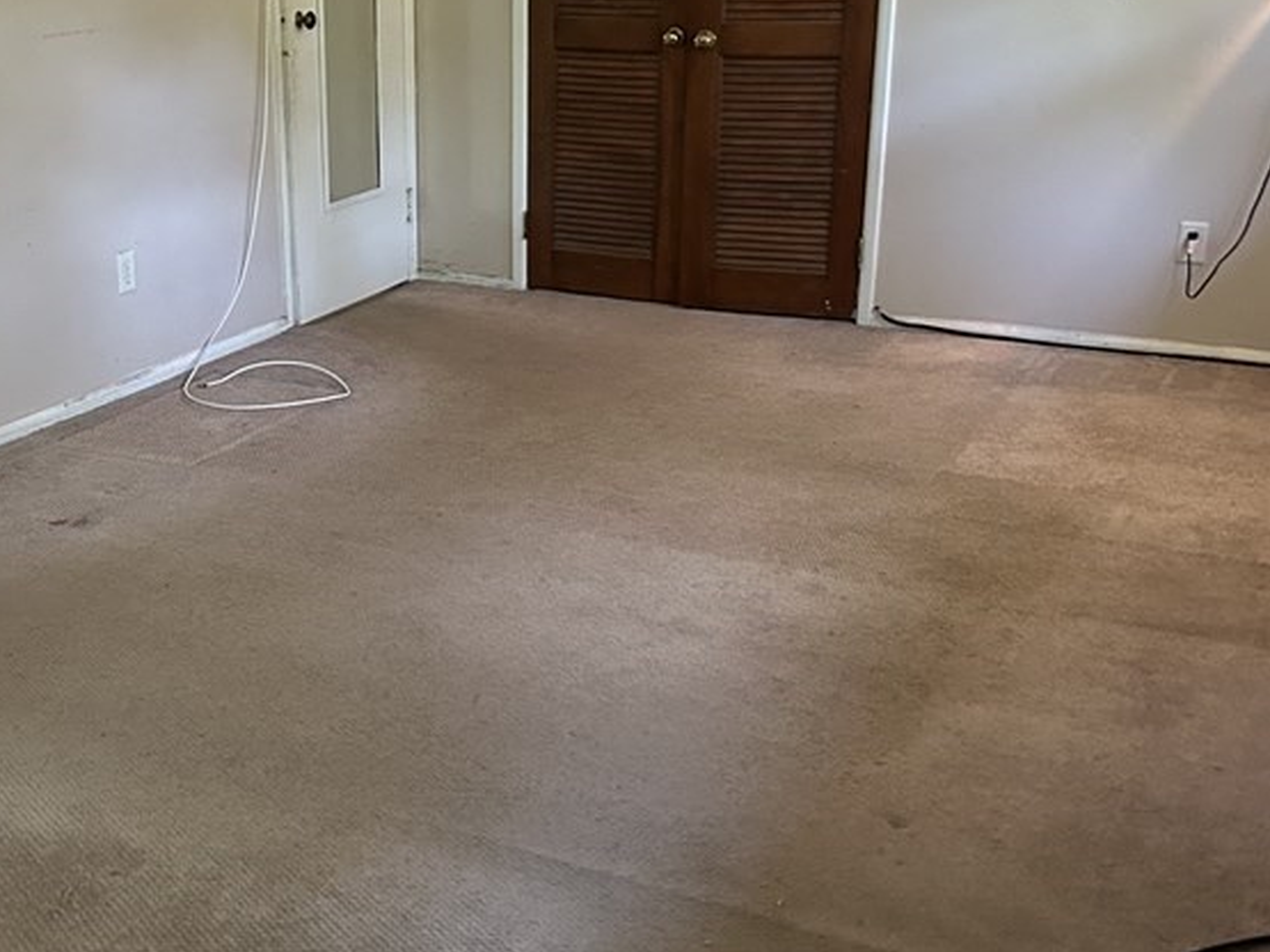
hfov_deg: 39.2
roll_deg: +1.7
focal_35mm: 48
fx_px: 1761
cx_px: 412
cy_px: 444
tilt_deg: -17.2
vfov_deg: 30.2
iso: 500
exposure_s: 1/40
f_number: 1.5
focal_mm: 5.7
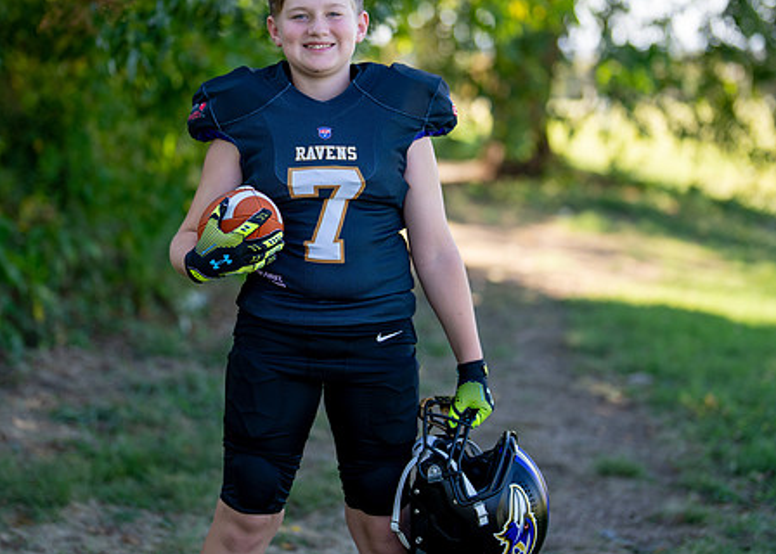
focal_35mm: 84
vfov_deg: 17.0
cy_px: 204
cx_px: 342
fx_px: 1851
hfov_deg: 23.7
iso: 100
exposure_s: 1/1250
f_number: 1.2
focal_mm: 50
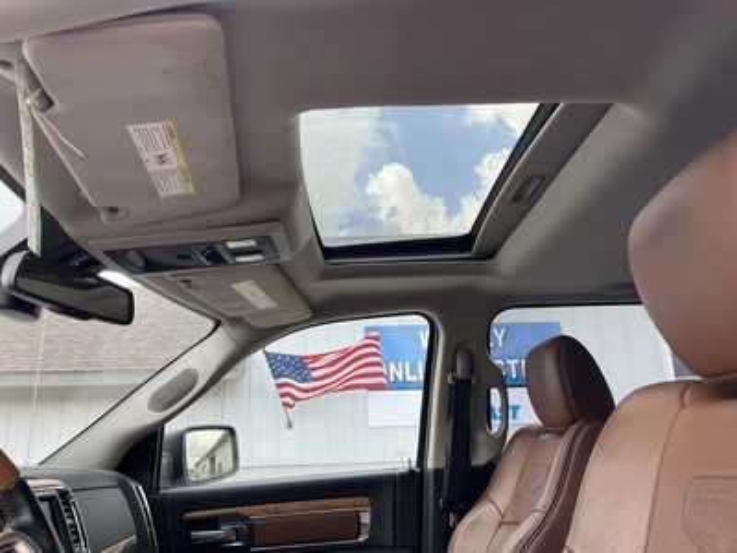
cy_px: 276
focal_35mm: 29
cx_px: 368
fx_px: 617
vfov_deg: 48.2
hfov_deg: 61.7
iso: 20
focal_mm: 3
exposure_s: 1/243
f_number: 1.8
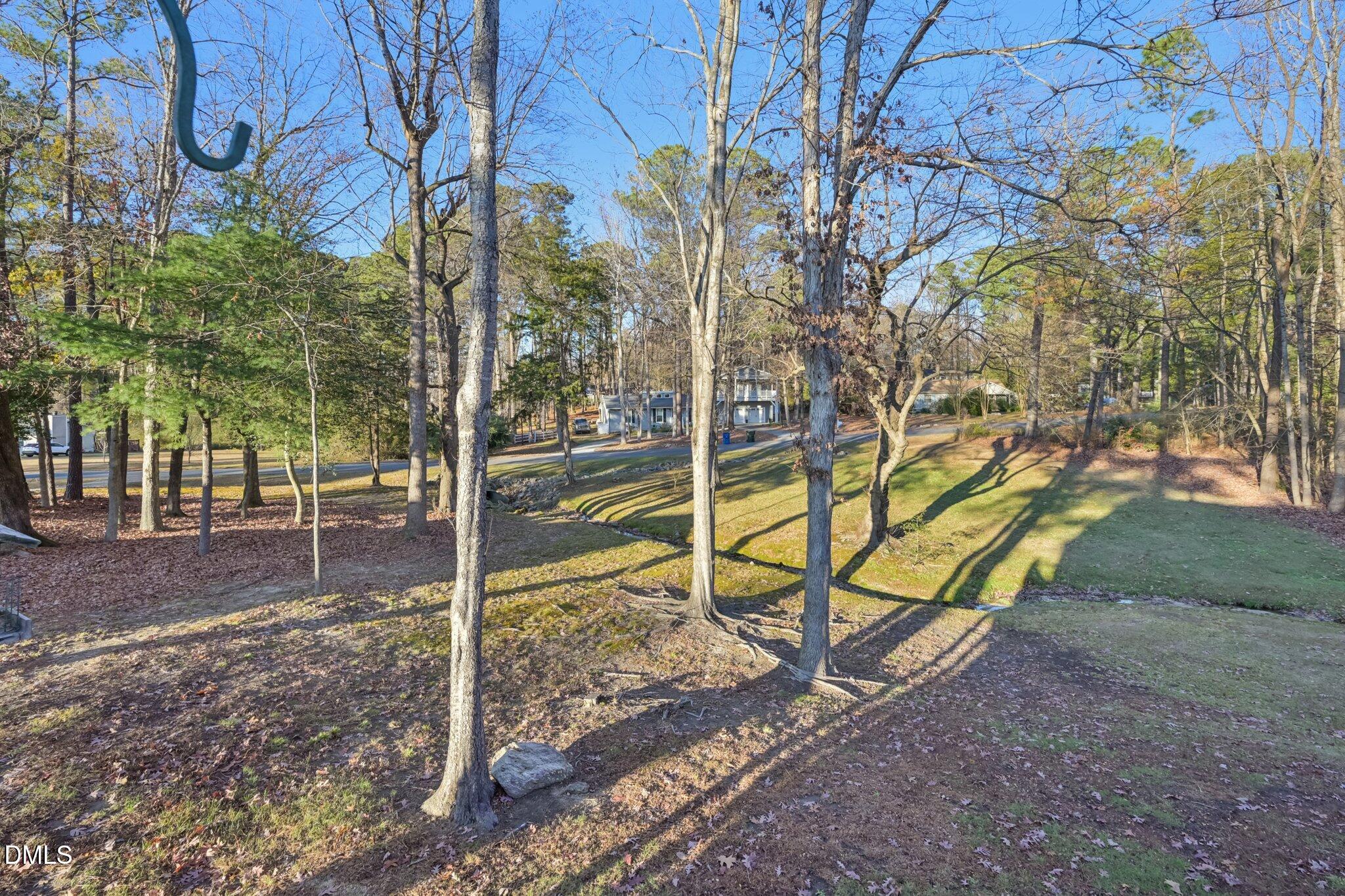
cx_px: 672
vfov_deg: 79.2
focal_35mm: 14
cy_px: 448
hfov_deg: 102.3
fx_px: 542
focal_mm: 14.5
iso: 100
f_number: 8
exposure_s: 1/50
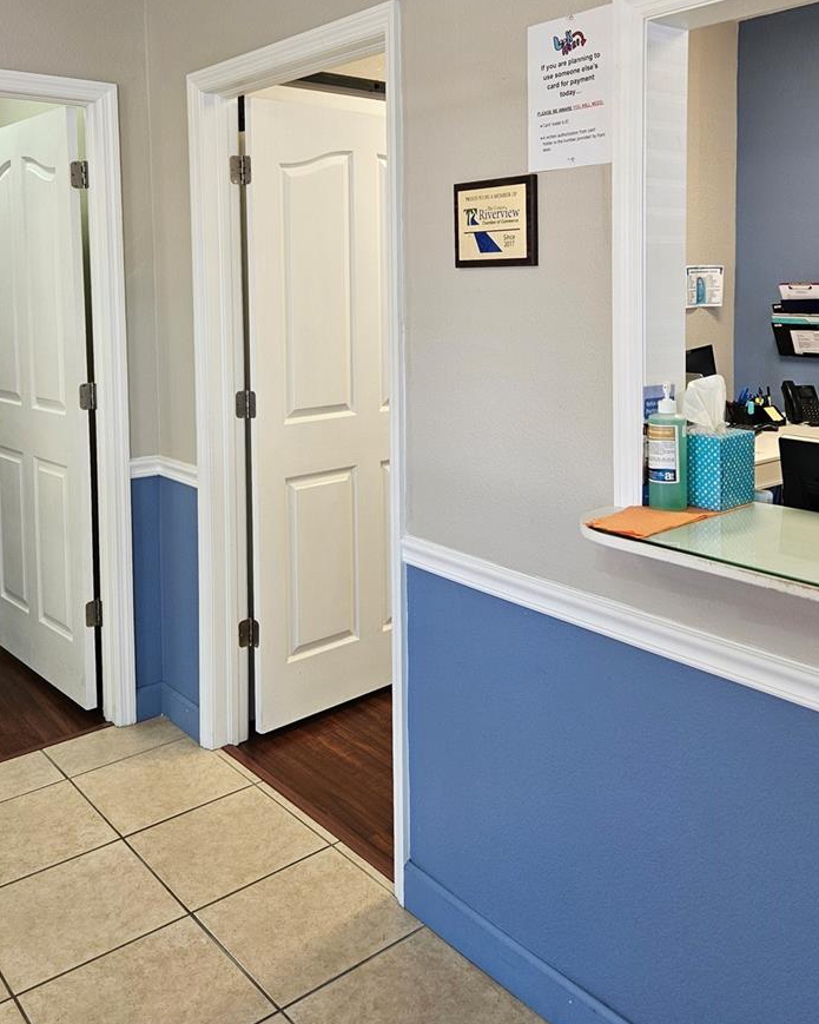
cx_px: 428
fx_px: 939
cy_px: 344
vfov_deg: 56.0
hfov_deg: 47.1
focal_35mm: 31
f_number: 1.8
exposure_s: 1/120
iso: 125
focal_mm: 5.4
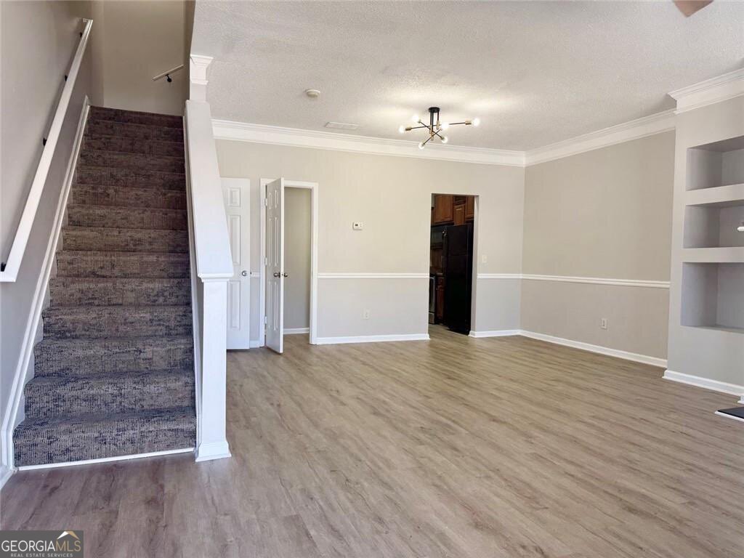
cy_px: 279
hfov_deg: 71.6
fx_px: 516
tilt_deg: -2.4
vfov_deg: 56.8
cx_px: 372
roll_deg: -0.7
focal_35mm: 24
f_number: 1.78
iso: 64
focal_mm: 6.76
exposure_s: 1/120
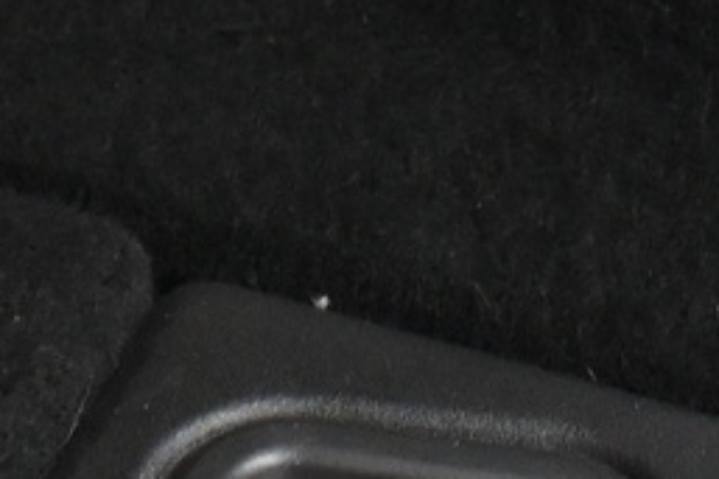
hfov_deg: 7.5
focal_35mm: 274
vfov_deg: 4.8
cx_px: 414
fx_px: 5472
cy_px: -888
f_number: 4.8
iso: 4000
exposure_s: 1/60
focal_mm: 29
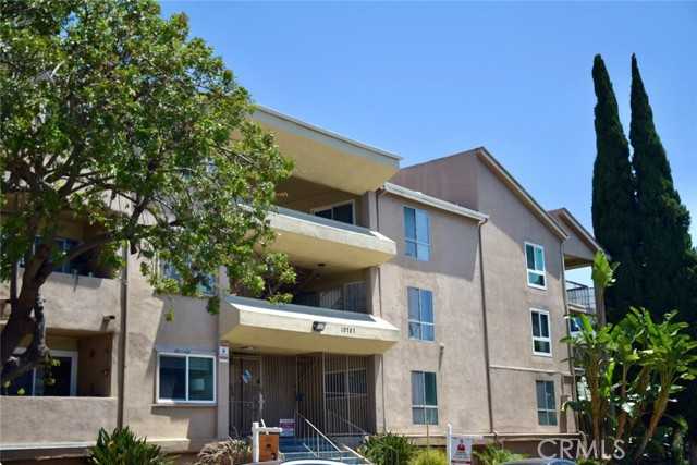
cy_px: 232
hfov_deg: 41.1
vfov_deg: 28.1
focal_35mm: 48
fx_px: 929
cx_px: 348
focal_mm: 32
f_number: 4.2
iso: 200
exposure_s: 1/1600
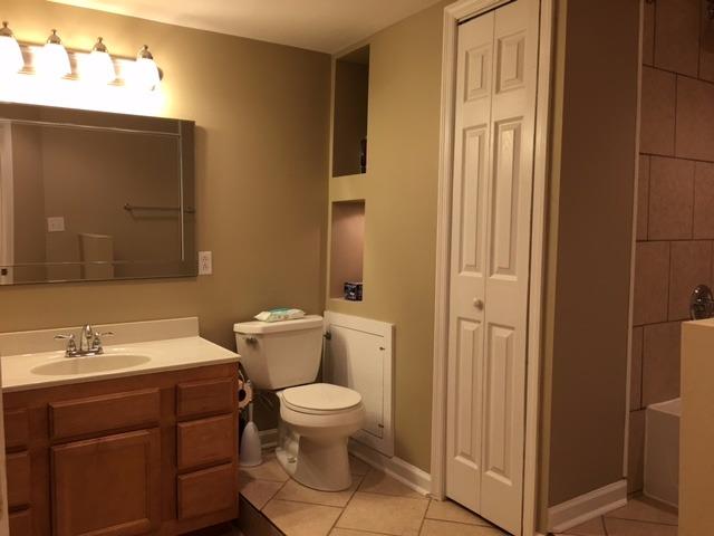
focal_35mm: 29
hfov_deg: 61.7
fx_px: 598
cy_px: 268
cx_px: 357
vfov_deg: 48.2
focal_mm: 4.15
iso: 25
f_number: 2.2
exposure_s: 1/15
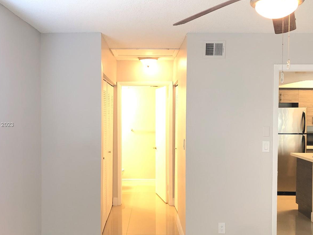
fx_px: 344
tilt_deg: -3.9
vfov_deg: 37.7
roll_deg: +0.2
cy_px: 125
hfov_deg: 48.9
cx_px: 141
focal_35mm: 38
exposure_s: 1/15
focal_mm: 3.99
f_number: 1.8
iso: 64
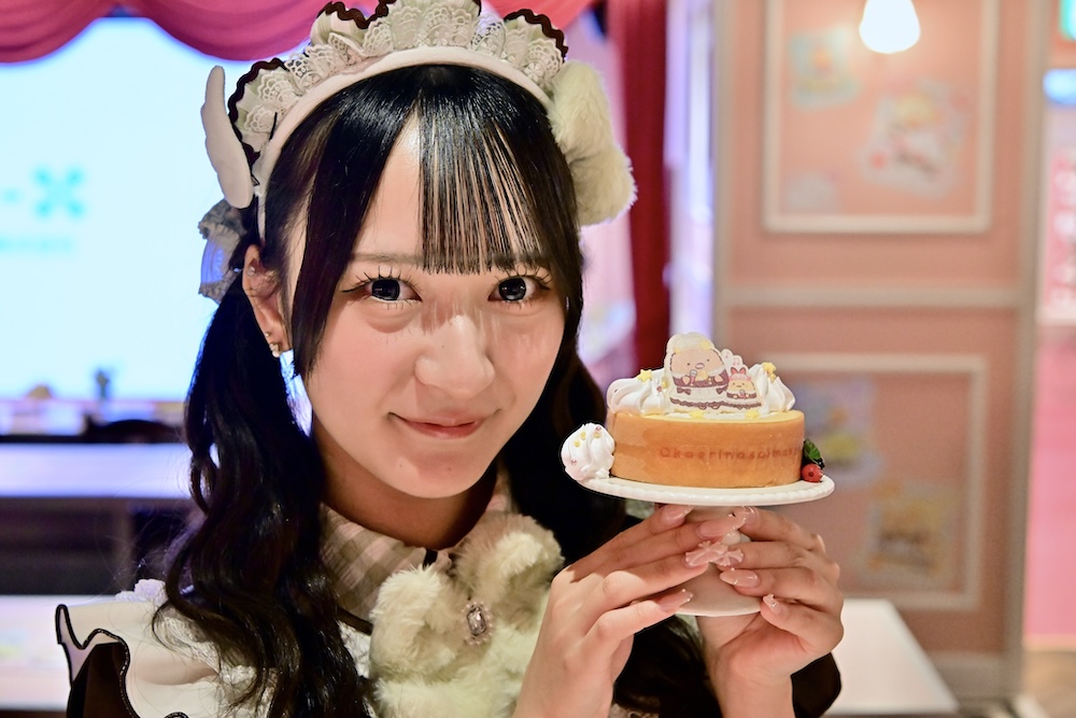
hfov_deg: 33.4
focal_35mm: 60
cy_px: 359
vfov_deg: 22.6
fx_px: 1793
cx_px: 538
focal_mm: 60
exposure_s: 1/250
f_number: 5.6
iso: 4000
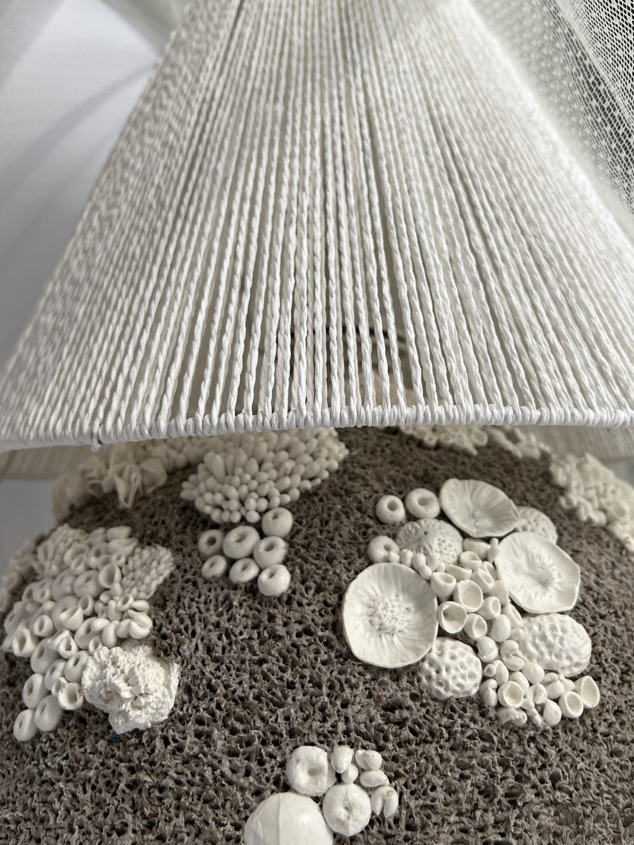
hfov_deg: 41.8
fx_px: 830
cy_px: 356
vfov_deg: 53.7
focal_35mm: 34
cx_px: 333
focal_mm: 5.1
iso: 50
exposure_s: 1/1086
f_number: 1.6
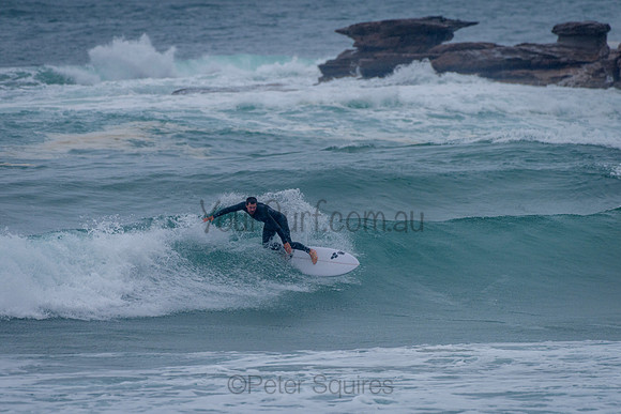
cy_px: 254
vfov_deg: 2.2
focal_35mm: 613
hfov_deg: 3.4
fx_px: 10568
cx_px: 285
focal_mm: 500
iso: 400
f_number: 5.6
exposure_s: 1/2000
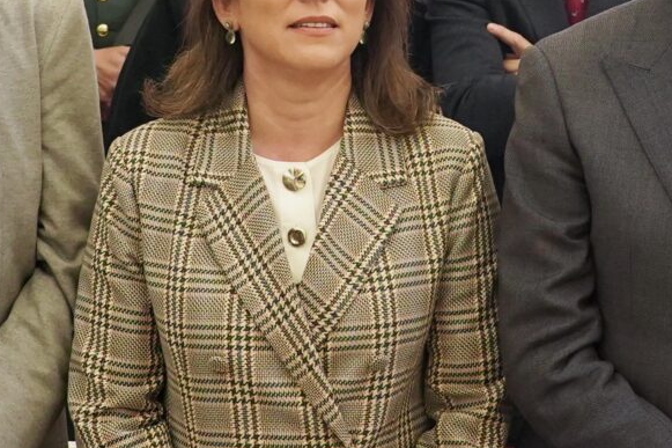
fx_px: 2221
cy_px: -165
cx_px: 488
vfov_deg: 11.2
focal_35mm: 119
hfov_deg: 17.1
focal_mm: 27
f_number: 5
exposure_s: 1/125
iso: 2500
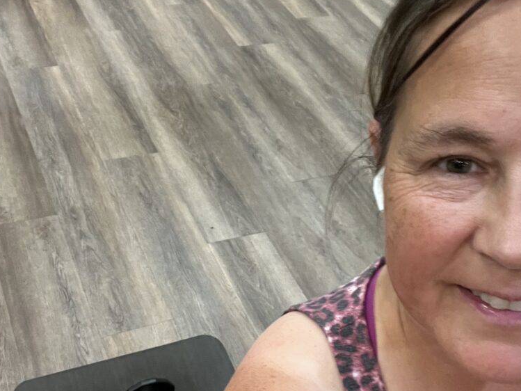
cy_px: 262
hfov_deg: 45.8
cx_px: 259
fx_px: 617
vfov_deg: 34.8
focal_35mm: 41
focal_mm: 2.71
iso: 500
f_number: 2.2
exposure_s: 1/30
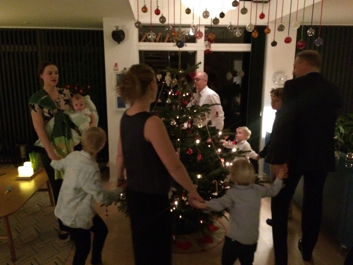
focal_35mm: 29
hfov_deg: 61.7
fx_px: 296
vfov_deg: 48.2
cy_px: 132
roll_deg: -0.9
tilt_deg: -13.5
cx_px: 176
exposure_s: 1/17
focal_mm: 4.15
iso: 800
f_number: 2.2
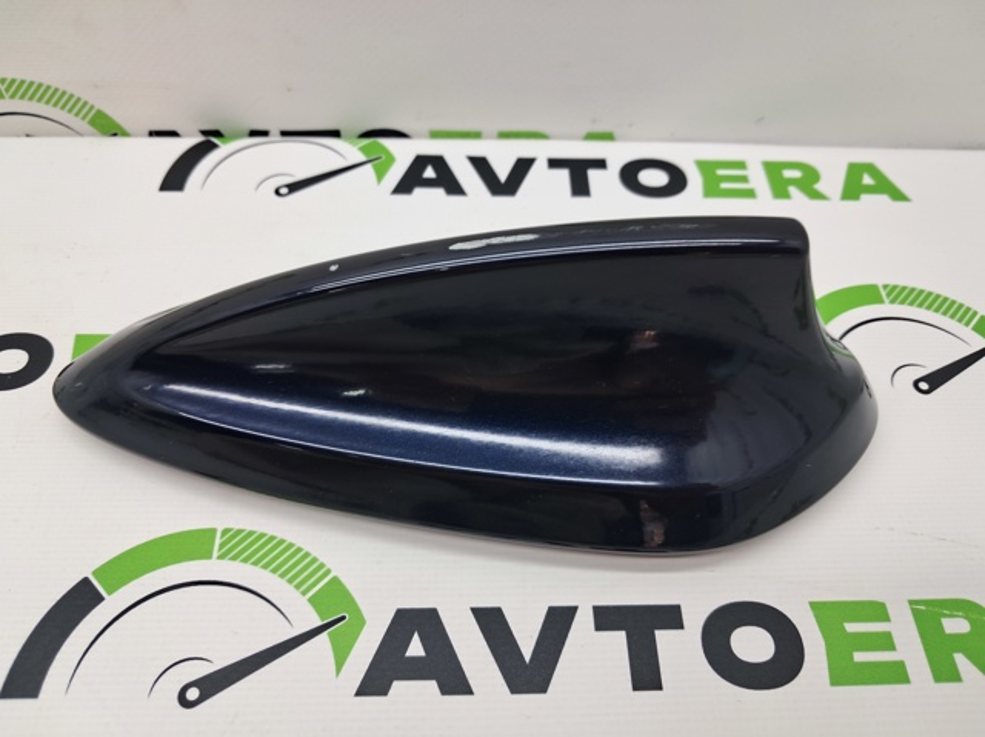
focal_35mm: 27
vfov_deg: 51.3
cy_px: 368
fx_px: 768
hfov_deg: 65.4
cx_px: 492
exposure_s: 1/60
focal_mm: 4
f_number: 1.8
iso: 50
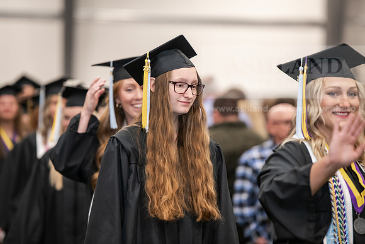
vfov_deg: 7.6
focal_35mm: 180
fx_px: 1825
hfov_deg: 11.4
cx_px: 182
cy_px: 122
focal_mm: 180
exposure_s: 1/200
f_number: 3.2
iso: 2500
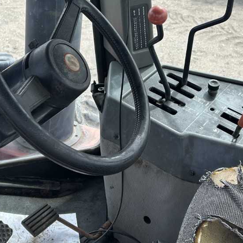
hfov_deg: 28.6
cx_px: 127
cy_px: 39
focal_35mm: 60
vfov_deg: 27.8
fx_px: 477
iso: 50
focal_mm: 5.7
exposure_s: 1/880
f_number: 1.5
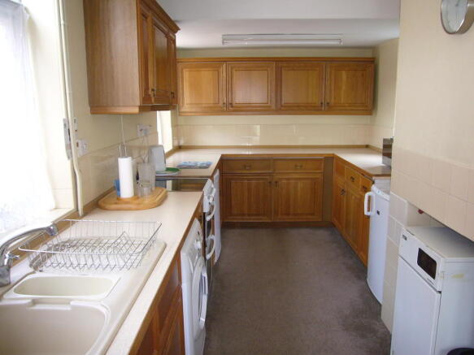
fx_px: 383
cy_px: 178
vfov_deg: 49.7
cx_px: 237
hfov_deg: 63.5
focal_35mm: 28
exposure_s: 1/30
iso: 160
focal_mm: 4.6
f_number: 2.8
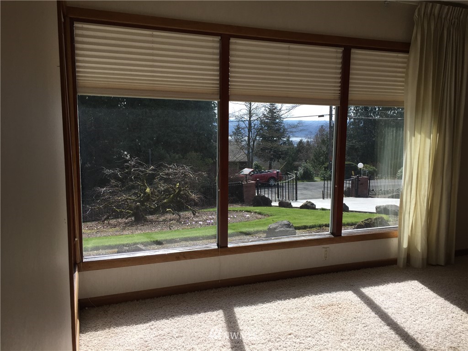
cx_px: 234
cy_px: 176
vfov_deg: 48.2
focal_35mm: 29
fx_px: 392
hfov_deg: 61.7
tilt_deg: -6.8
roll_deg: -1.1
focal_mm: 4.15
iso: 32
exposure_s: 1/920
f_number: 2.2
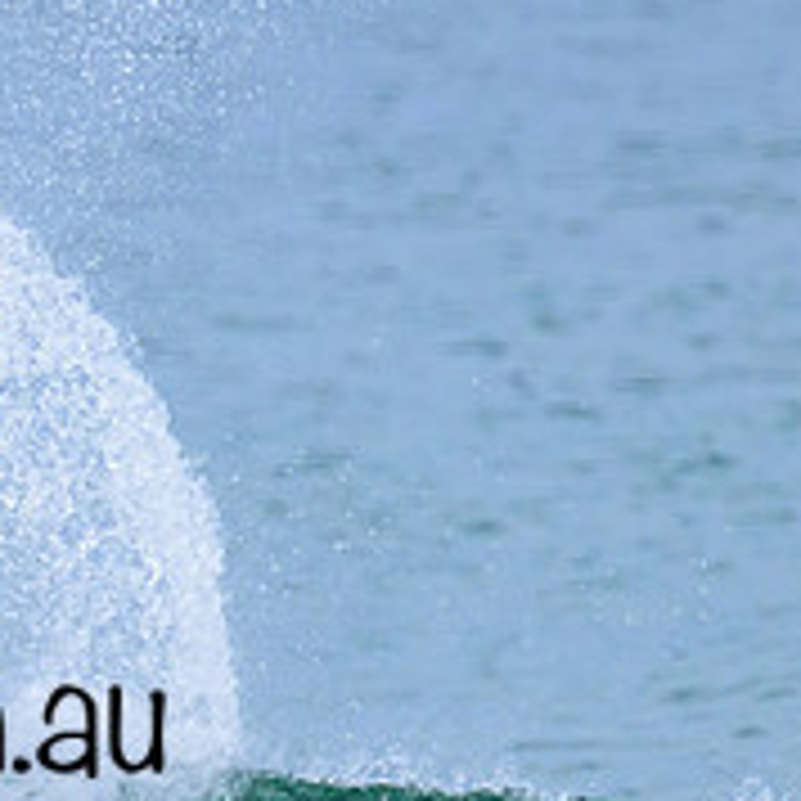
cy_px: 707
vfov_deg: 0.6
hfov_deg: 0.6
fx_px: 73512
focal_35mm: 2808
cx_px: -311
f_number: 11
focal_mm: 800
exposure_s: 1/2000
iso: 1250
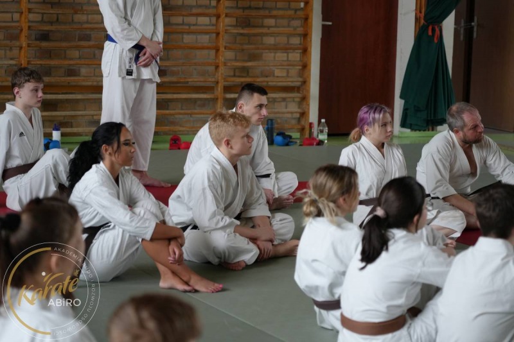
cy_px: 171
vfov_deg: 13.0
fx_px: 1499
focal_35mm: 105
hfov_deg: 19.5
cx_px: 257
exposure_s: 1/160
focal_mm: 105
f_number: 4
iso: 2500
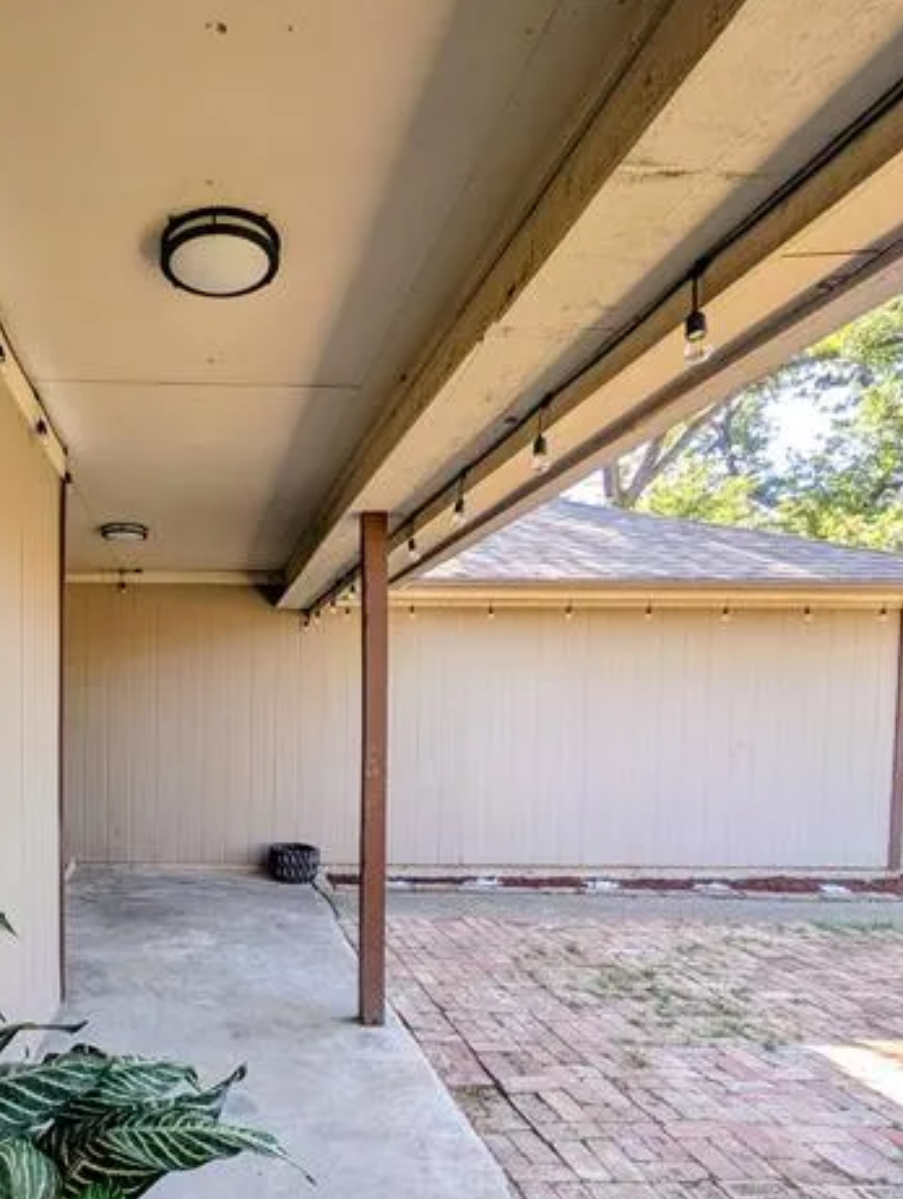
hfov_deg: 61.0
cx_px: 187
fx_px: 694
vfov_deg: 80.4
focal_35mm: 20
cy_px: 739
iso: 40
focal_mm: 2.23
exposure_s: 1/173
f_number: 1.95
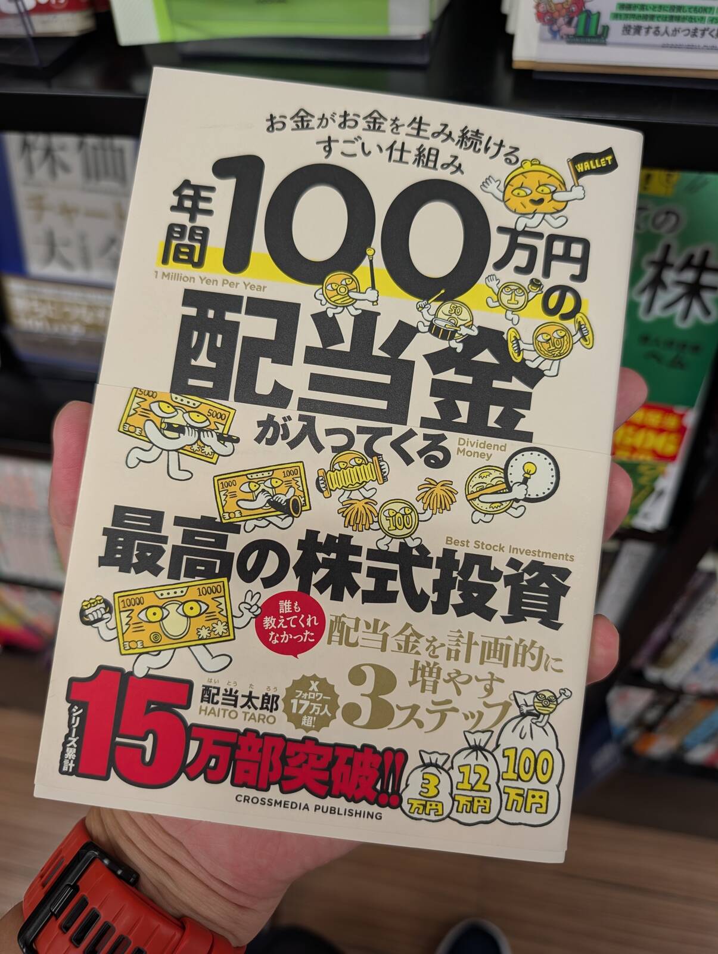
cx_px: 359
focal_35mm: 24
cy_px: 477
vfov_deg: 71.5
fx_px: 662
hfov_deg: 56.9
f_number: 1.68
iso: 59
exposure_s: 1/120
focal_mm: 6.9
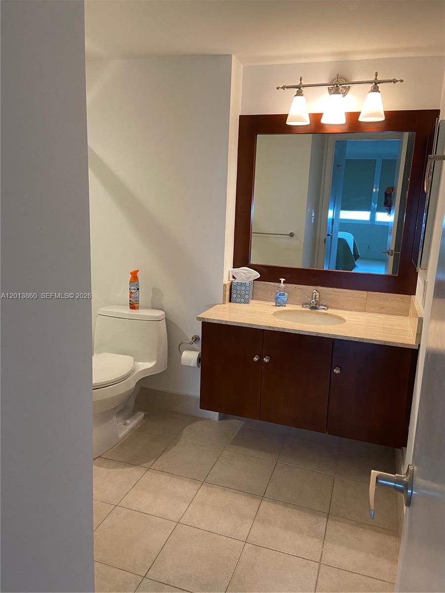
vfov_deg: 67.3
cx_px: 222
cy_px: 296
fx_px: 446
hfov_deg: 53.1
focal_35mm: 26
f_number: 1.8
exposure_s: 1/60
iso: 125
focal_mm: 4.25
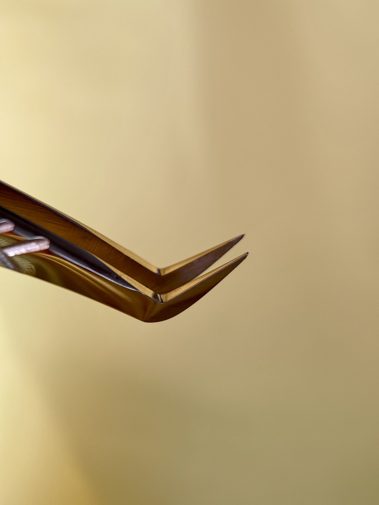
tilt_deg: -51.0
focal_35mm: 48
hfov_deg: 30.3
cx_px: 190
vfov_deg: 39.7
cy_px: 252
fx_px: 701
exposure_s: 1/171
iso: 64
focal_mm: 6.76
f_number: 1.78
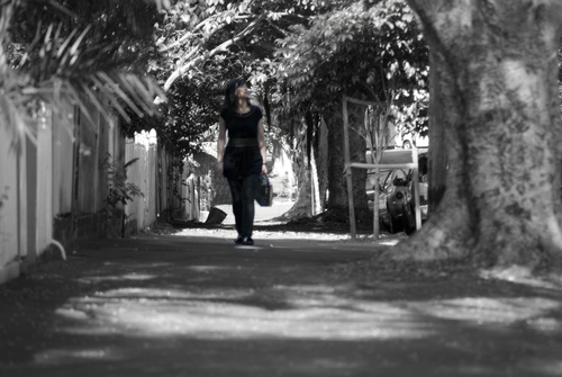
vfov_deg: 6.8
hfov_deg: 10.1
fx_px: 3166
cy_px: 188
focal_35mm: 202
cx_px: 281
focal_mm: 135
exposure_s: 1/400
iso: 320
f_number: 4.5
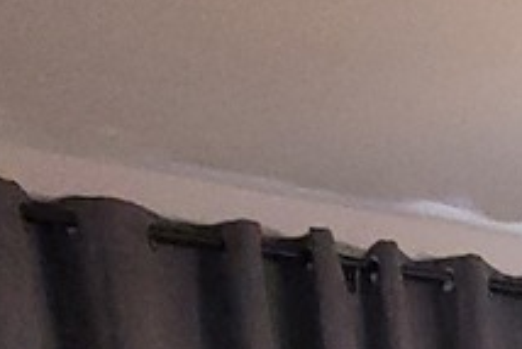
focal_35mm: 91
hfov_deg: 14.3
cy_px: 840
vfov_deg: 12.1
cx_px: 1276
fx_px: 1320
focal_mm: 1.74
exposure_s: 1/30
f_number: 2.2
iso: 320
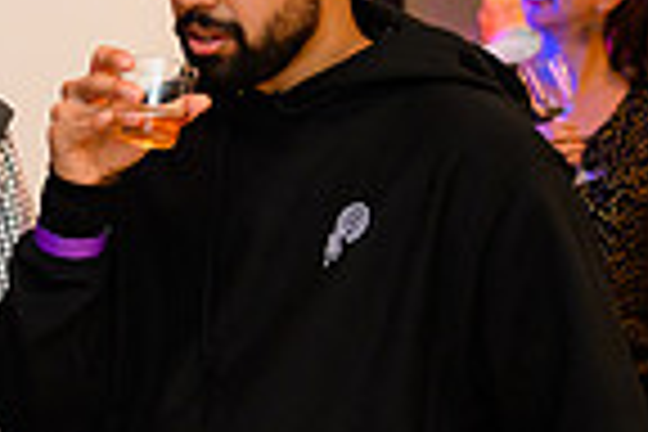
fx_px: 2538
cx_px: -324
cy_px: 184
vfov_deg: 9.7
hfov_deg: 13.7
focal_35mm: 141
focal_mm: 35
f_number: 3.2
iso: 1600
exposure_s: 1/125
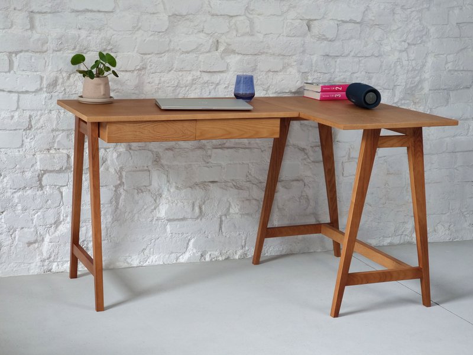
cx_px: 236
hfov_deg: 27.0
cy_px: 178
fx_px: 984
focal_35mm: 72
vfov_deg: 20.4
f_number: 2.4
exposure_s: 1/40
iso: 50
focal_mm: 9
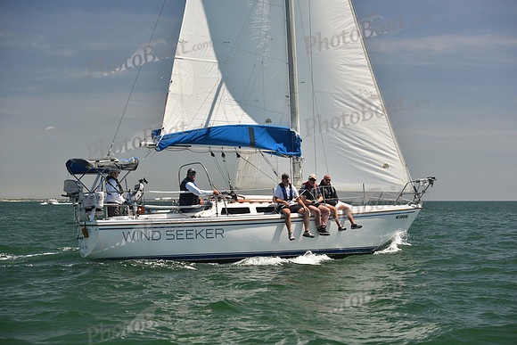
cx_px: 258
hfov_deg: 28.8
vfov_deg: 19.5
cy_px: 172
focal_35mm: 70
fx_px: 1005
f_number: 5
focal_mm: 70
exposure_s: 1/800
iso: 250
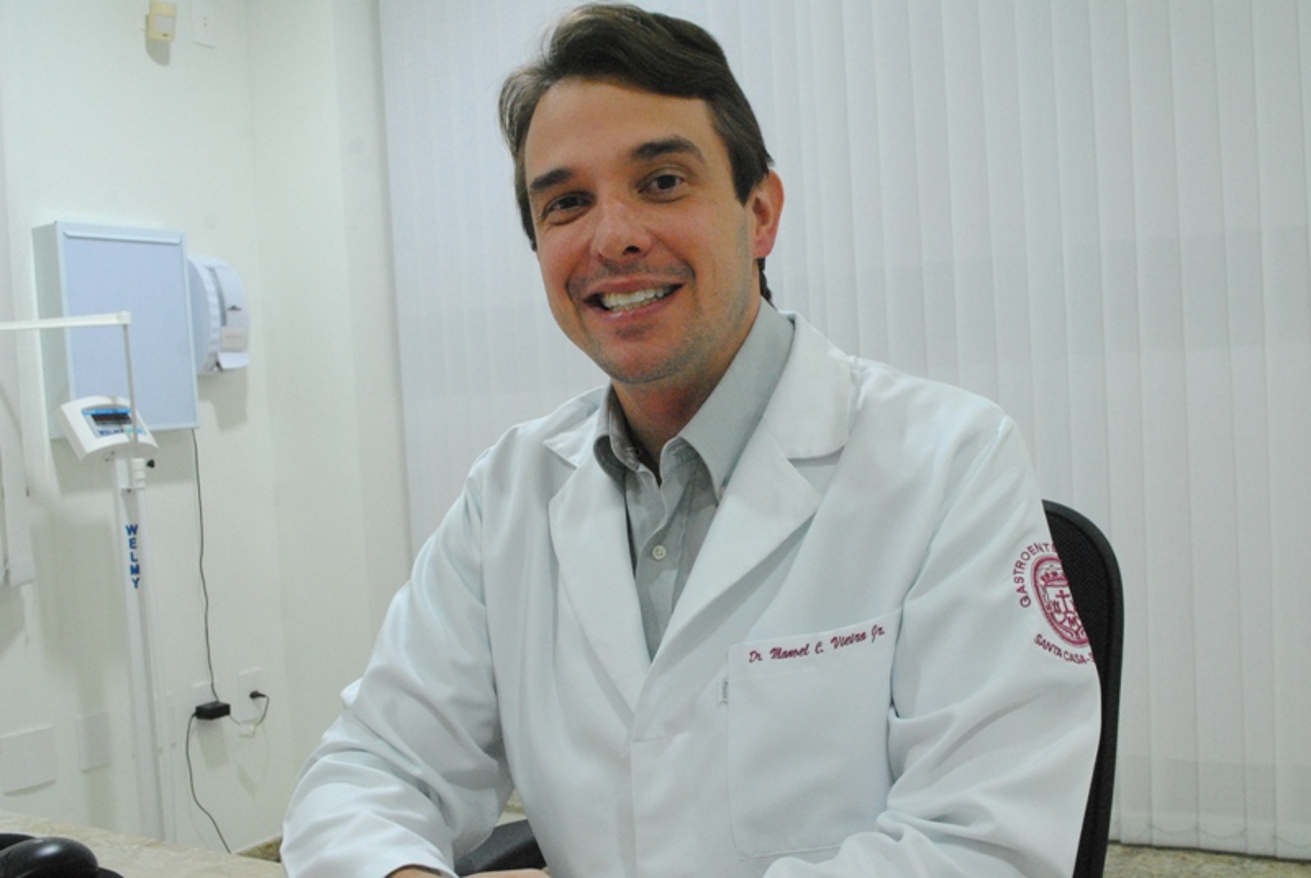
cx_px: 656
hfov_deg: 53.1
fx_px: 1313
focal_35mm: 36
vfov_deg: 37.0
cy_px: 439
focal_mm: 24
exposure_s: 1/20
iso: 1600
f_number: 7.1
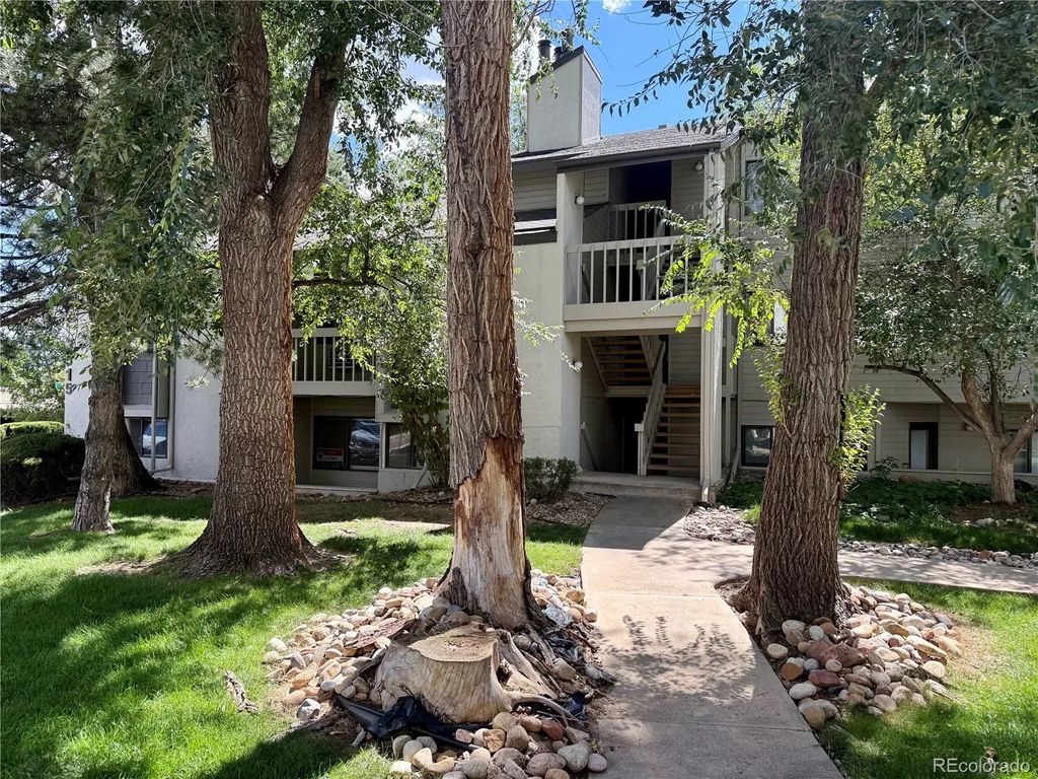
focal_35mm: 24
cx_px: 519
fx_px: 720
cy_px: 390
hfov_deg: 71.6
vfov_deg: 56.8
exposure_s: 1/1018
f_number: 1.78
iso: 100
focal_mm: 6.76
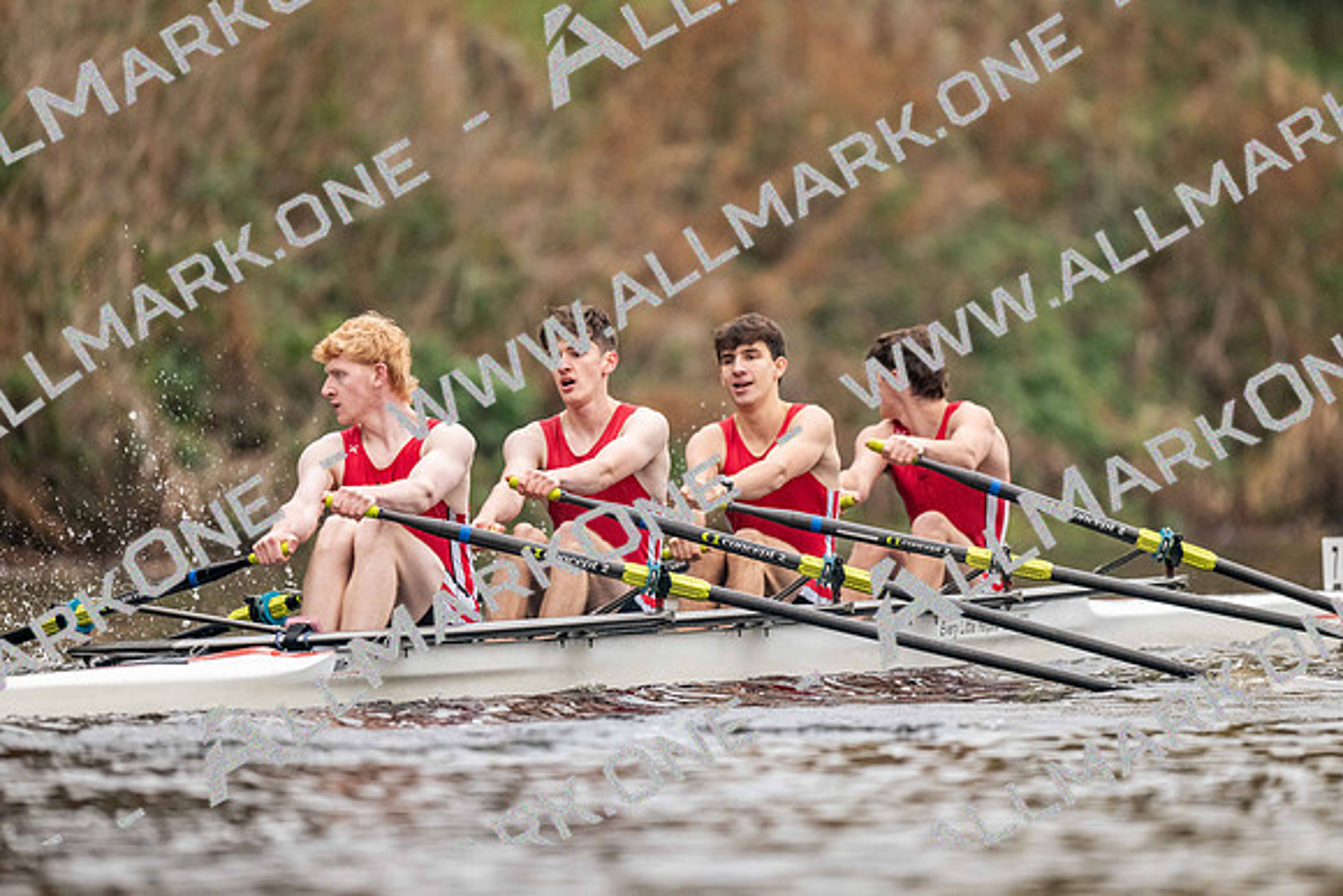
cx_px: 672
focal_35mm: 600
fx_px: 22388
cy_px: 448
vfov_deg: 2.3
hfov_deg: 3.4
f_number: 4
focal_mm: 600
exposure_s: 1/2500
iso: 3600
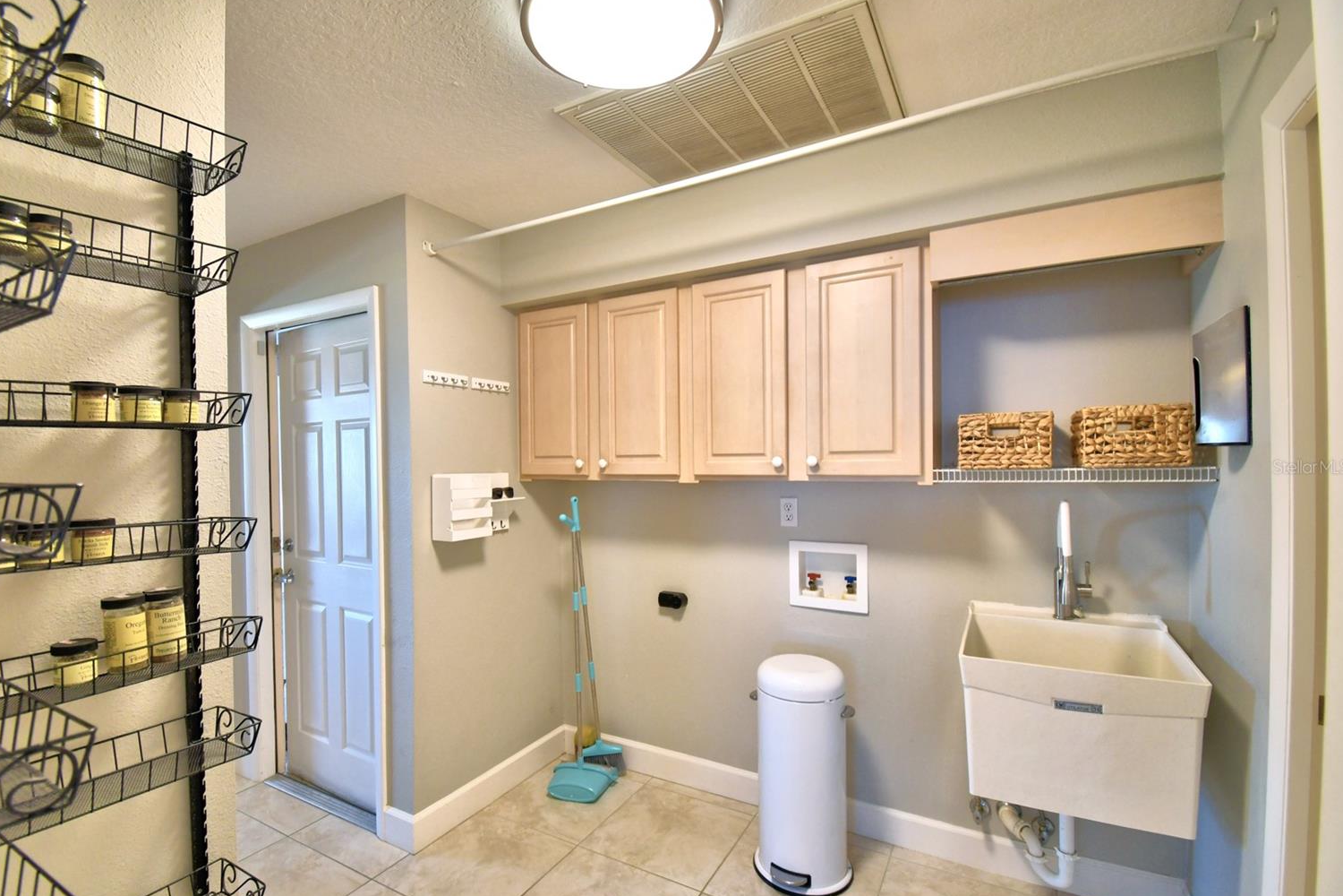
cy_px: 467
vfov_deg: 73.7
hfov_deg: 96.7
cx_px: 637
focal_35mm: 16
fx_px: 597
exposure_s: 1/40
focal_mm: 10
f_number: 4.5
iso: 400
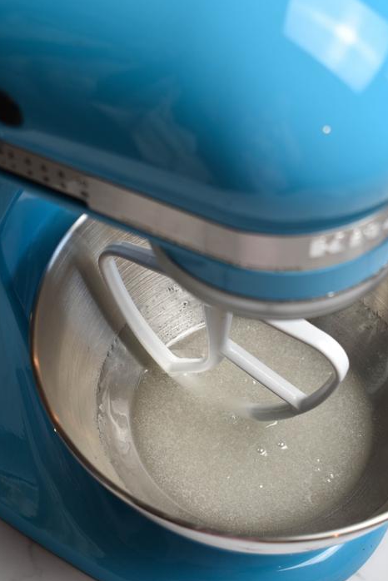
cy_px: 292
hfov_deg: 23.4
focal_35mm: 58
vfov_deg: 34.5
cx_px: 176
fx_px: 937
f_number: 4.5
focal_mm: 30
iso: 200
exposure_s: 1/40
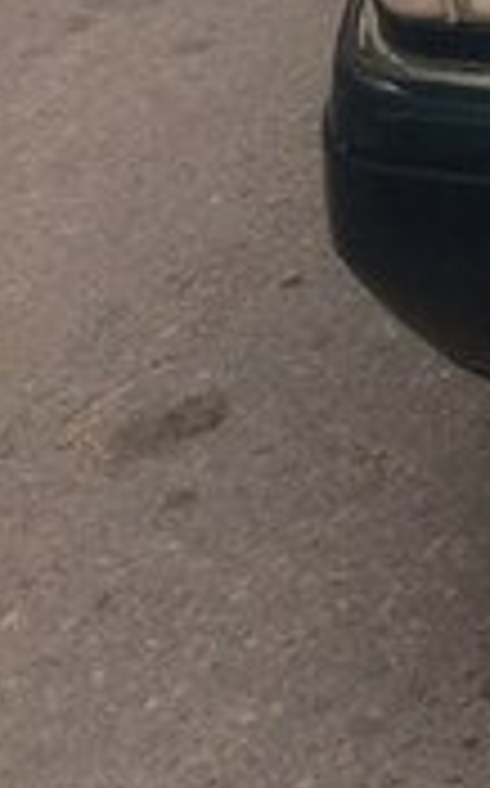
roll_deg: +2.5
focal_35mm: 116
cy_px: -236
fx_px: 2485
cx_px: 1479
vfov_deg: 16.9
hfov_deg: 9.1
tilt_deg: -18.6
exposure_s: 1/214
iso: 32
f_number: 2.2
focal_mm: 4.15
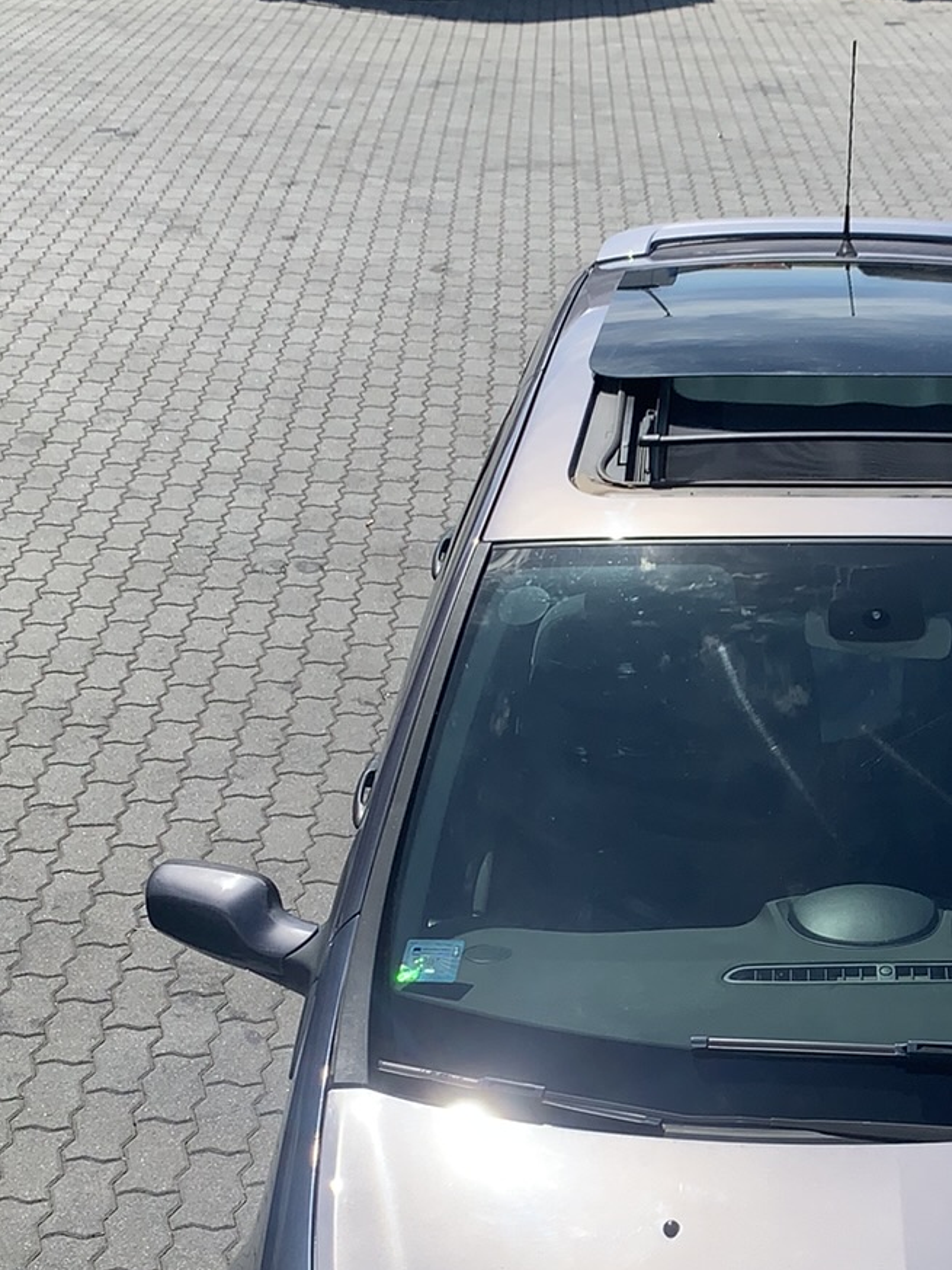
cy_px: 887
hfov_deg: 23.1
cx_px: 953
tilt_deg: -27.1
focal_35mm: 61
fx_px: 2236
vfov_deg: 31.3
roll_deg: -0.8
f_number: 1.8
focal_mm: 4.25
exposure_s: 1/2114
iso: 25
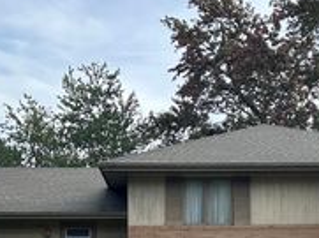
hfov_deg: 27.0
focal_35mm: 72
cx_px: 192
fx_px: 662
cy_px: 246
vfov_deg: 19.7
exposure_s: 1/917
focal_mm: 5.7
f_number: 1.5
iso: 50
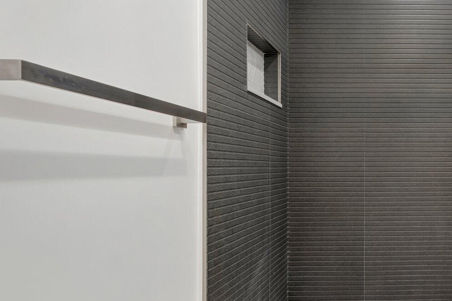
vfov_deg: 42.4
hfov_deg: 53.5
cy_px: 173
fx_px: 387
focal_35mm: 31
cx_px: 401
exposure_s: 1/4
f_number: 6.3
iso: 400
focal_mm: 14.9
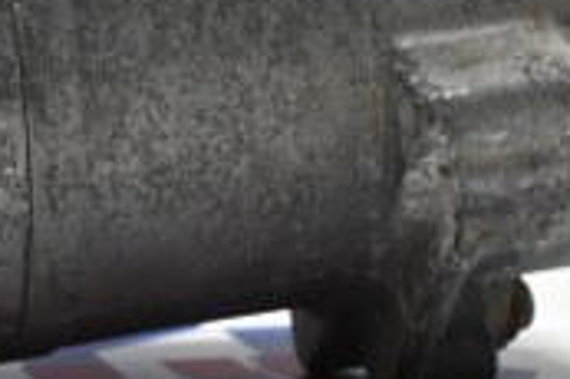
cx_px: 125
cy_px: -155
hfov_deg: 11.6
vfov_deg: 7.6
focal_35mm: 177
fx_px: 2800
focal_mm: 34
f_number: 5
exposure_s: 1/50
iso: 1000
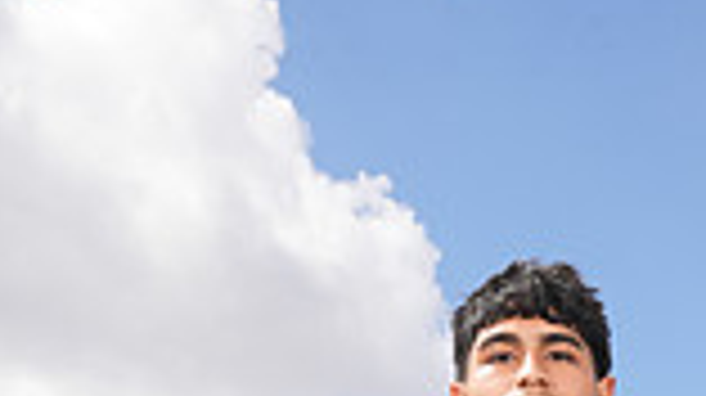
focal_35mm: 111
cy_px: 990
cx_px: 558
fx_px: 2076
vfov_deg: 9.5
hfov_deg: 19.1
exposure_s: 1/200
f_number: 8
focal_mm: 37
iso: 100
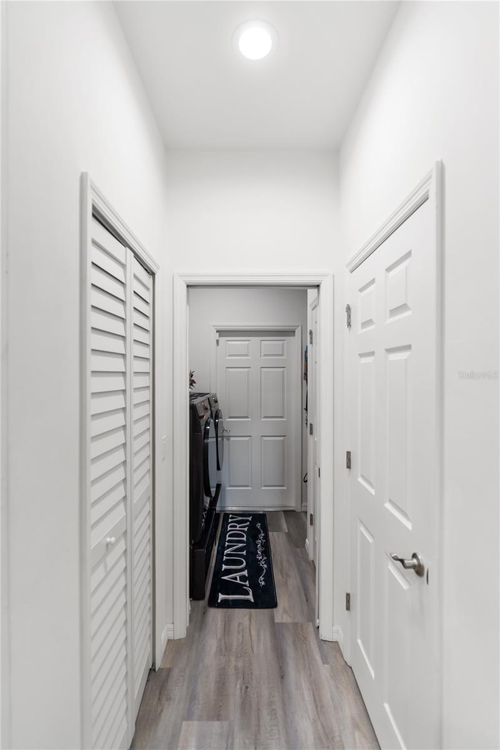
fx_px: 333
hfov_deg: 73.8
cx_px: 250
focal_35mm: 16
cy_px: 375
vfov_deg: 96.7
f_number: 2.8
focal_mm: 16
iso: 200
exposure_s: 1/80
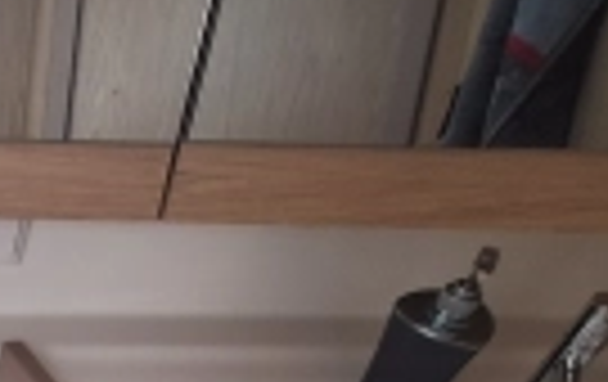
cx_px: -239
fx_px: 930
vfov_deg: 15.6
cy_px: 856
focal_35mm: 56
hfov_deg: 27.9
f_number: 2.2
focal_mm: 1.74
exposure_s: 1/50
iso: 50
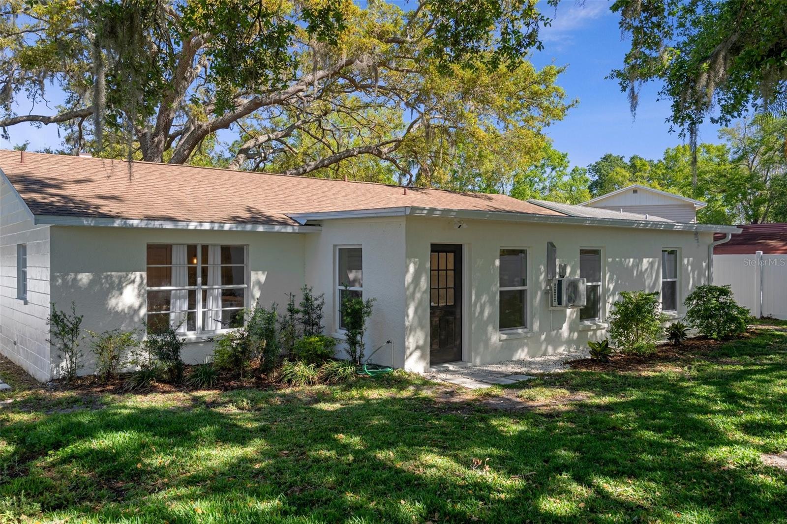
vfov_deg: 46.4
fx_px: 612
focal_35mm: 28
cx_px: 394
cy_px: 262
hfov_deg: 65.5
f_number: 9
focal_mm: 28
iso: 320
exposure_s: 1/125
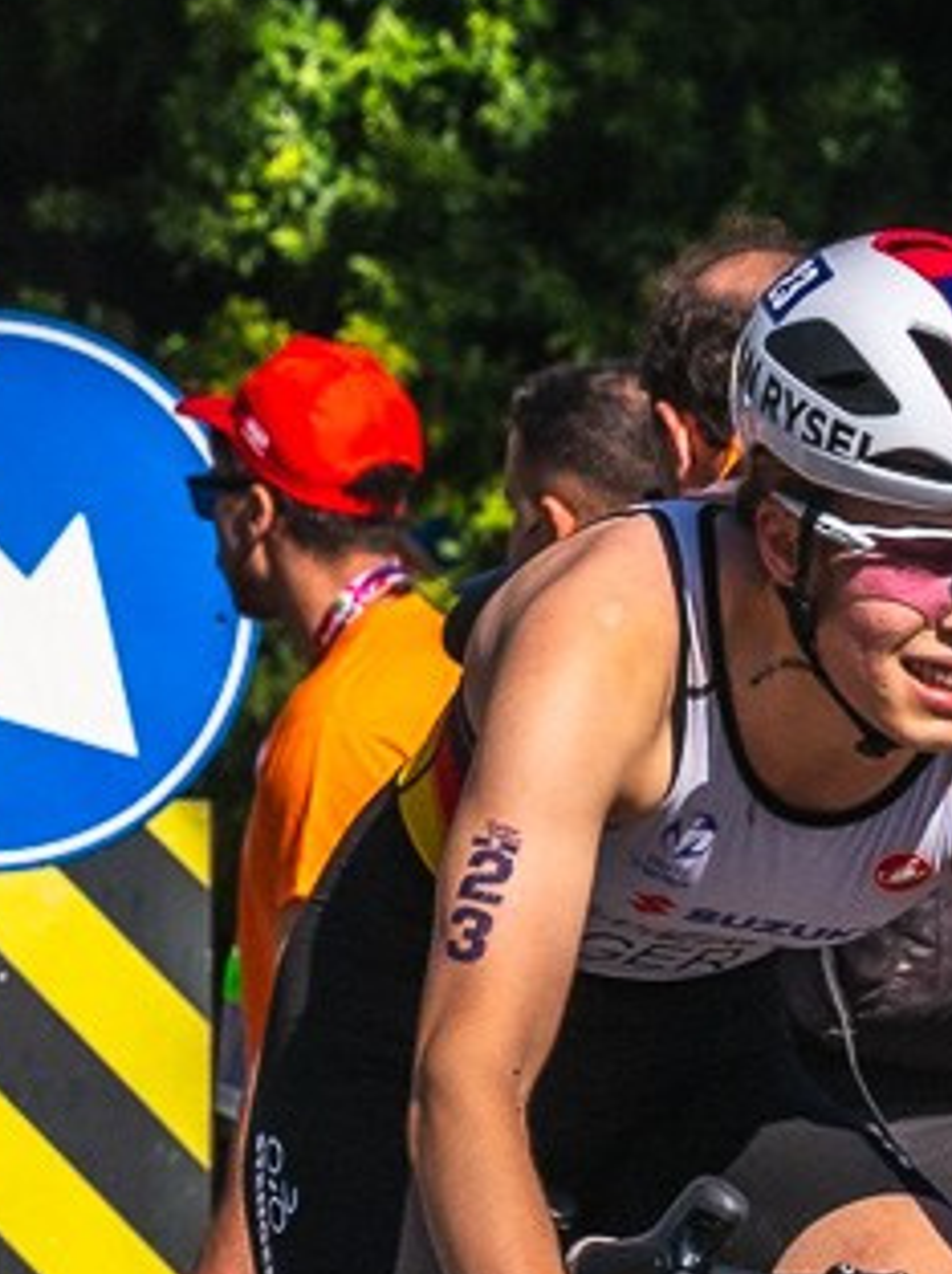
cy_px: 1671
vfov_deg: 3.2
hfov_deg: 2.4
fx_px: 22561
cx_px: -842
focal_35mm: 614
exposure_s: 1/2500
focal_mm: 104
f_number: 7.1
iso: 320
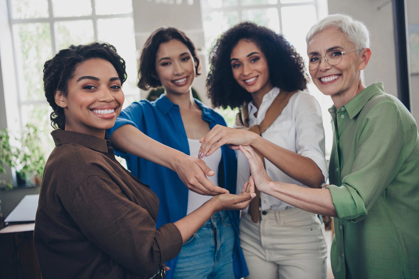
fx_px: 396
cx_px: 210
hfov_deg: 55.8
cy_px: 140
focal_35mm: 34
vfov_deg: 38.9
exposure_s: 1/100
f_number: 2.8
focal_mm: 34
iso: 800
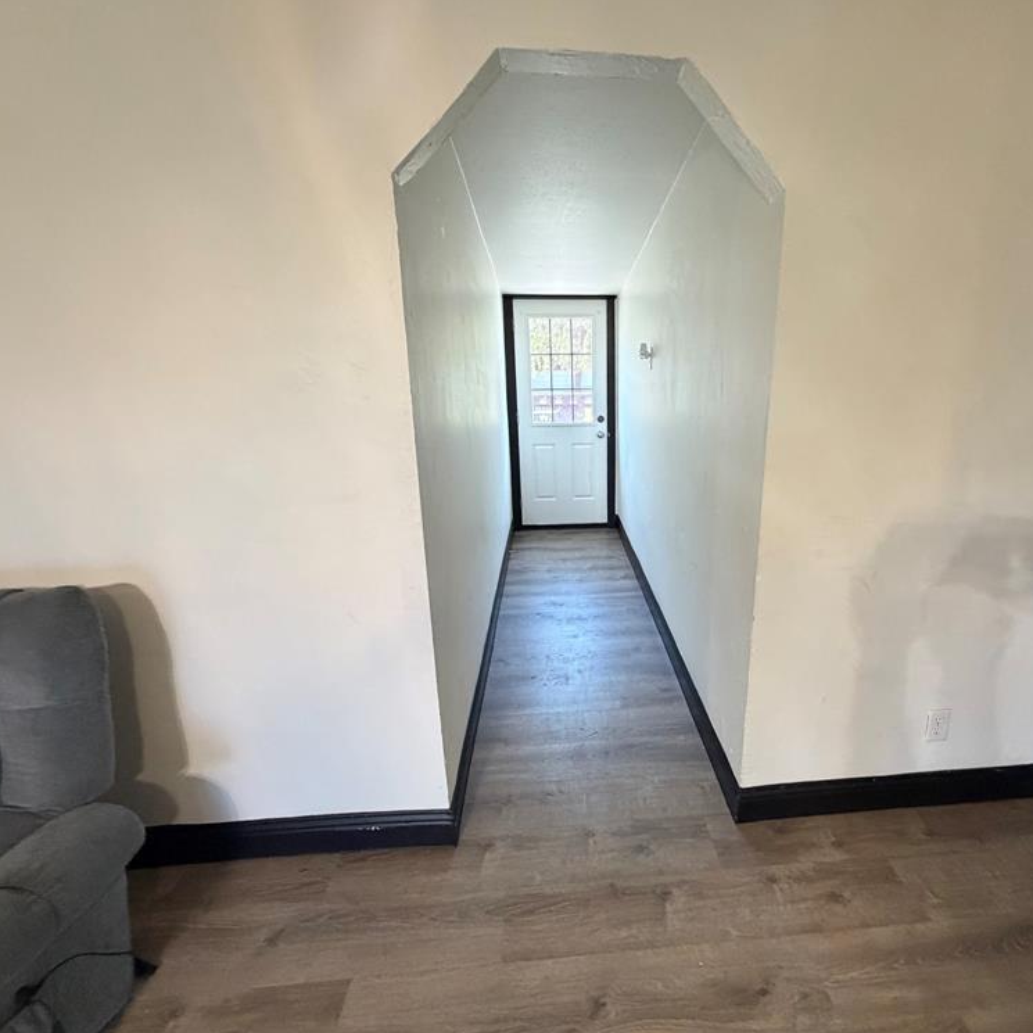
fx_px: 574
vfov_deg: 84.0
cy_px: 505
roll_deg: -0.1
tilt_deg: -16.1
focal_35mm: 17
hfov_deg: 83.2
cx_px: 609
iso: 500
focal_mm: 2.22
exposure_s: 1/60
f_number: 2.2
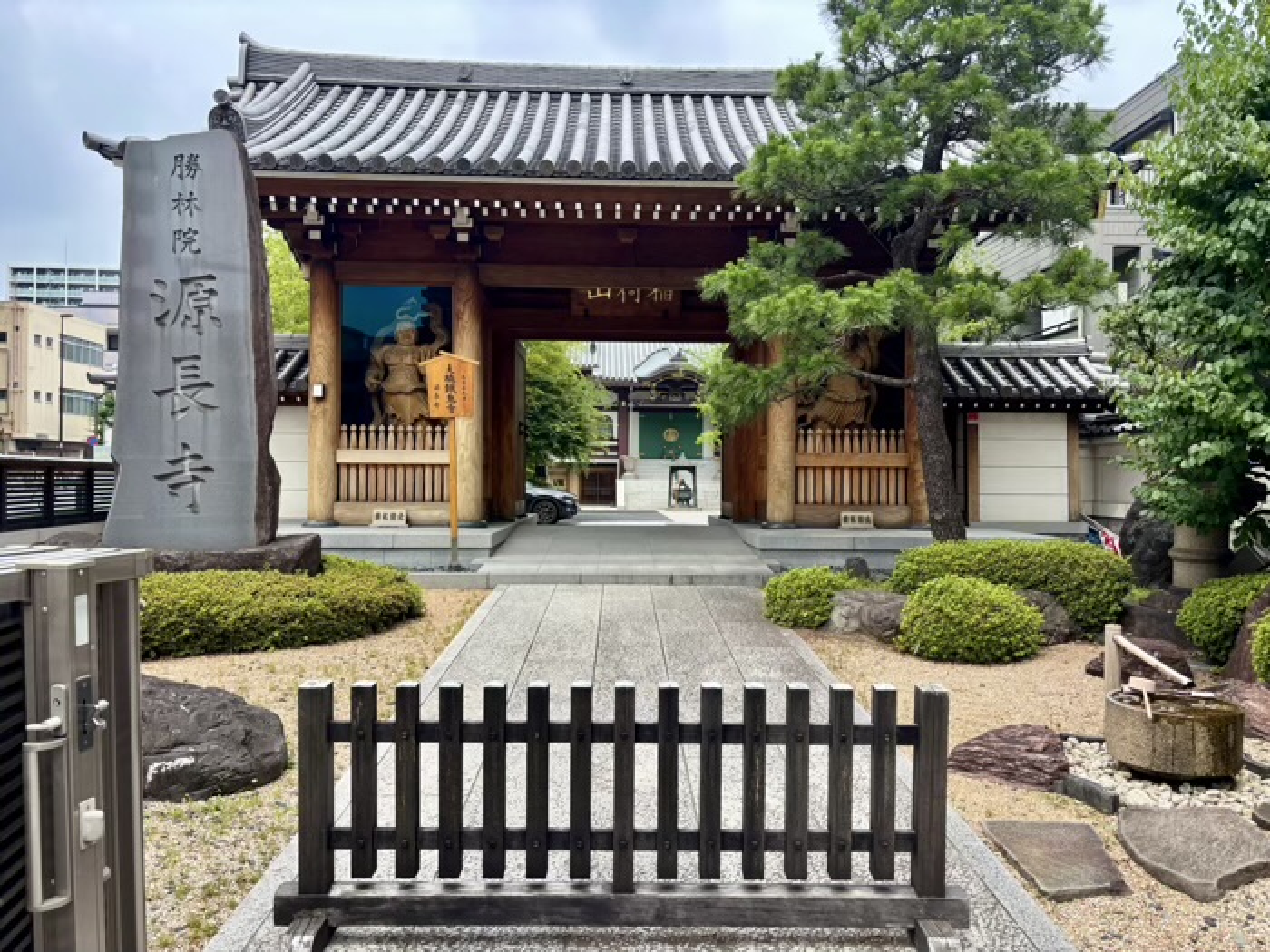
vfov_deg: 53.1
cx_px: 635
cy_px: 476
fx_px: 954
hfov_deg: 67.3
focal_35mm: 26
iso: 50
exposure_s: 1/1344
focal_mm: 5.96
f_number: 1.6
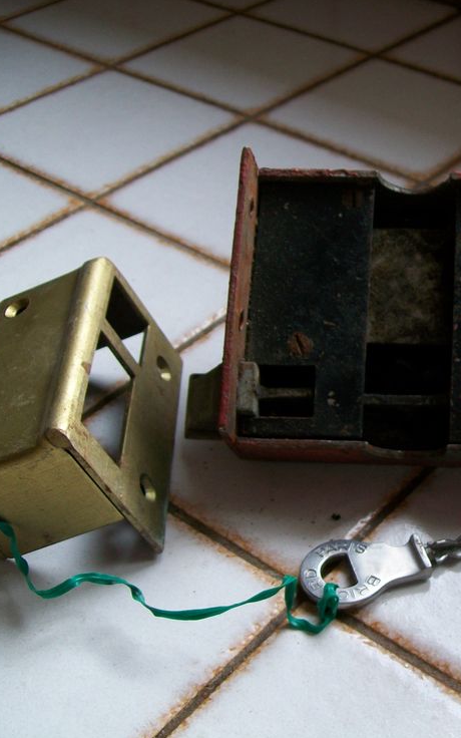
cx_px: 409
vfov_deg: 41.1
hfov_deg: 25.6
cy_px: 372
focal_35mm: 49
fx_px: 985
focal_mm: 6.1
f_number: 2.7
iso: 64
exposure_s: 1/80
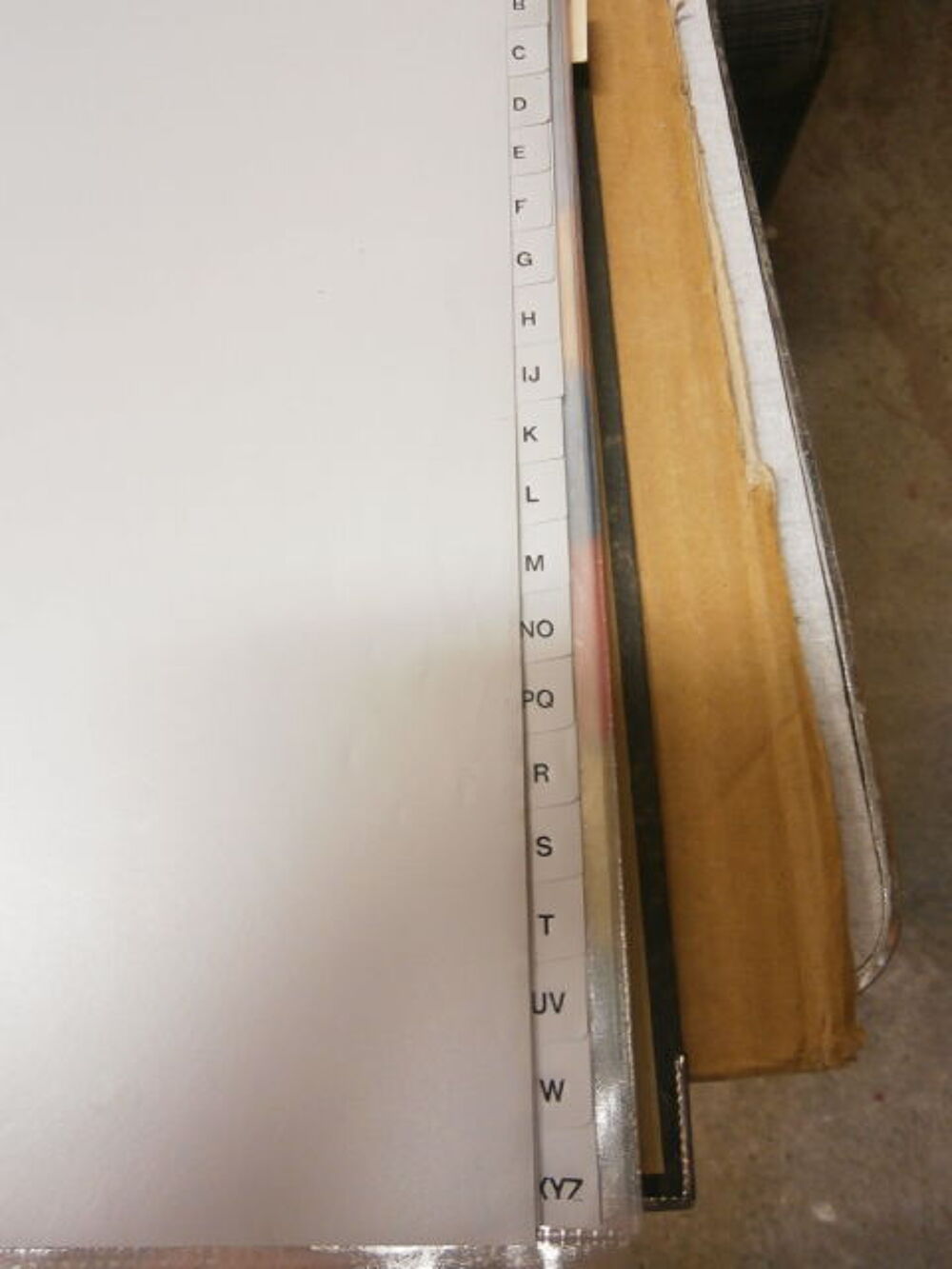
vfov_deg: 67.3
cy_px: 634
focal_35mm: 26
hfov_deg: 53.1
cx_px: 476
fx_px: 953
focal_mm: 4.7
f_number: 2.8
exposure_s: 1/25
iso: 200
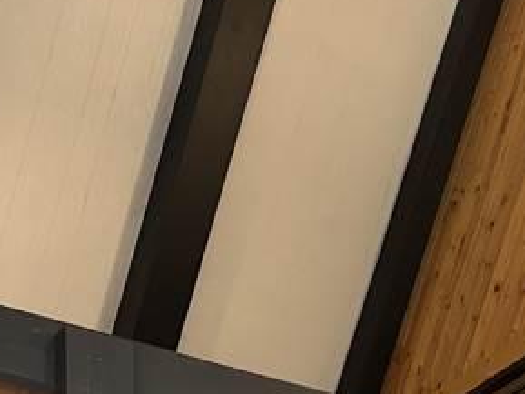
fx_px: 1745
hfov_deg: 17.1
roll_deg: +2.2
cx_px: 262
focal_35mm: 115
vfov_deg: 12.3
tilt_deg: +20.7
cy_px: 583
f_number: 1.5
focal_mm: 5.7
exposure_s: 1/60
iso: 80
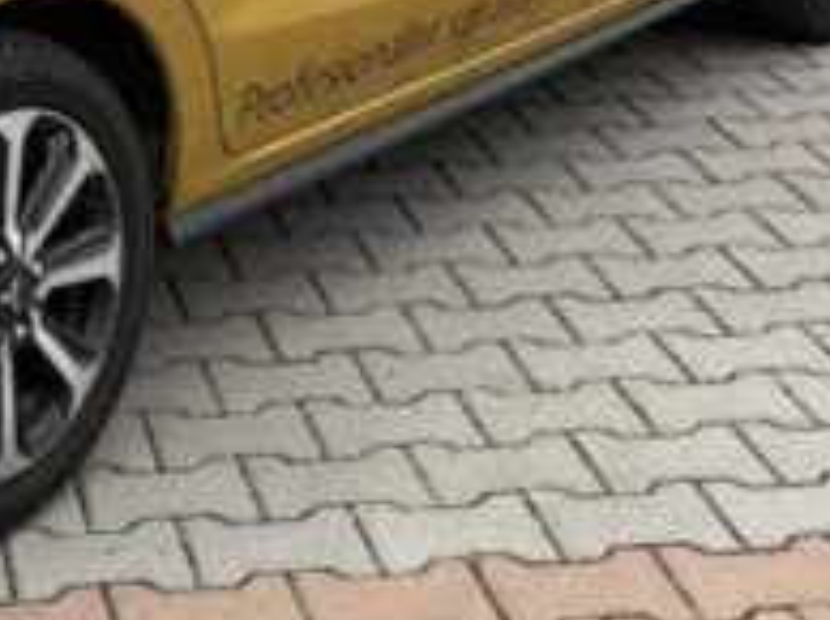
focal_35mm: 103
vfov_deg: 13.8
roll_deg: +2.9
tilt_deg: -9.6
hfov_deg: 18.5
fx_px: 2467
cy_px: -162
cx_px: -51
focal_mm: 4.2
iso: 32
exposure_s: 1/518
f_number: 1.6
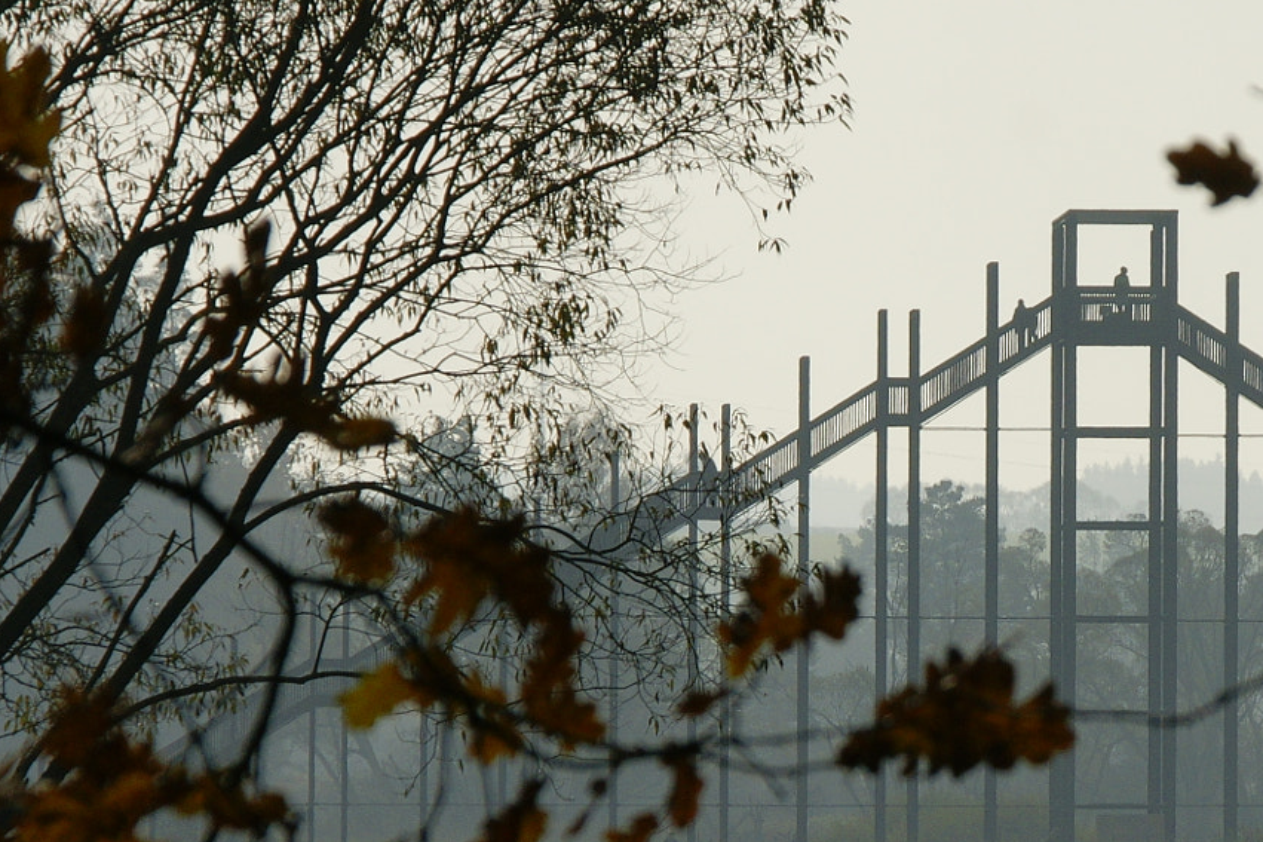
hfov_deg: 5.2
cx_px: 1073
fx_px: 13924
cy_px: 520
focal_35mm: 397
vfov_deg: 3.5
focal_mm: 110
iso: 200
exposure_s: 1/1000
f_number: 13
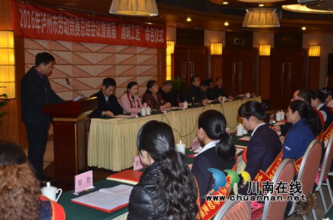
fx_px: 388
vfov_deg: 31.7
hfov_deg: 46.5
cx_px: 166
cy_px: 110
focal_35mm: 42
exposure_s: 1/60
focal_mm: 28
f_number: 3.5
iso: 100
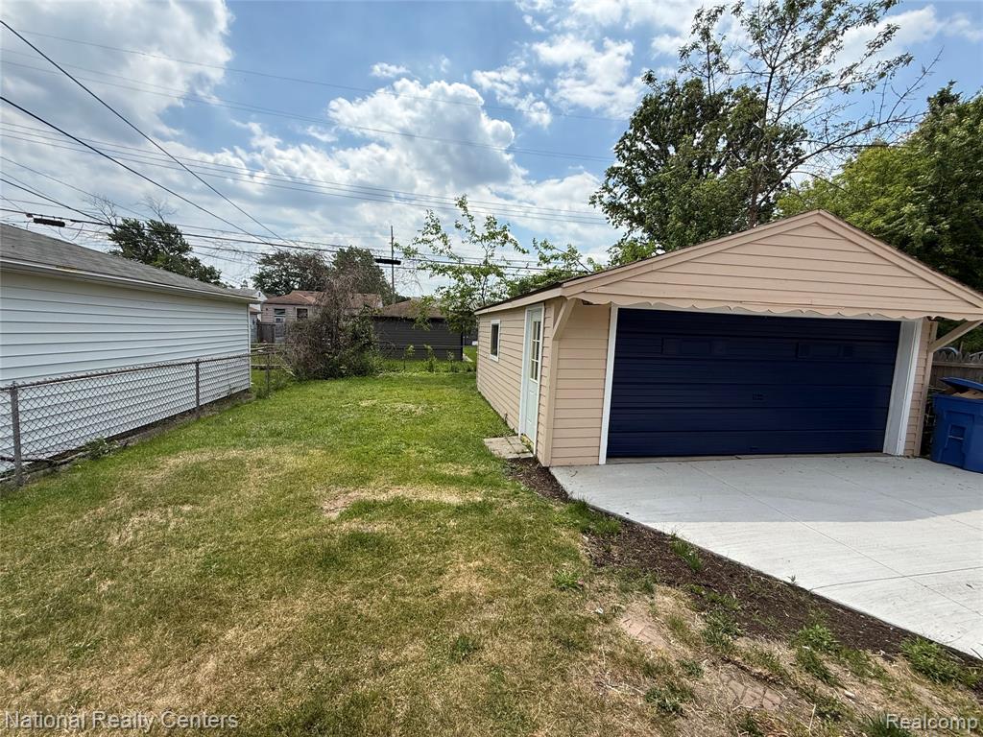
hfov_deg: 102.1
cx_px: 492
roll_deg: -2.0
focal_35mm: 14
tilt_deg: -4.5
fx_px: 398
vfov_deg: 85.7
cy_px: 368
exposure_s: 1/1961
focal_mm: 2.22
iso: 50
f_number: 2.2
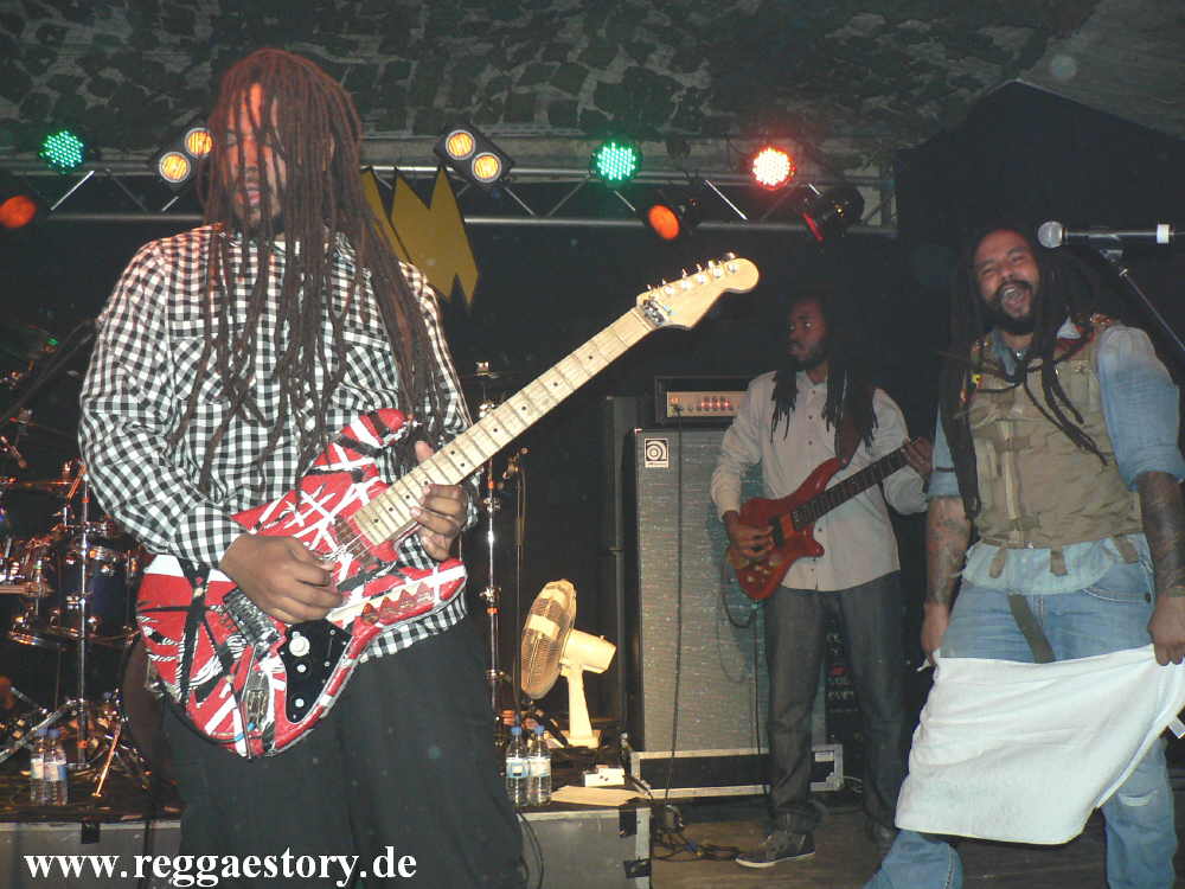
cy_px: 444
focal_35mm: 35
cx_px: 592
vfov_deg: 40.7
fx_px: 1198
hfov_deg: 52.6
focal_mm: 6
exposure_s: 1/60
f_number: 2.8
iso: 200
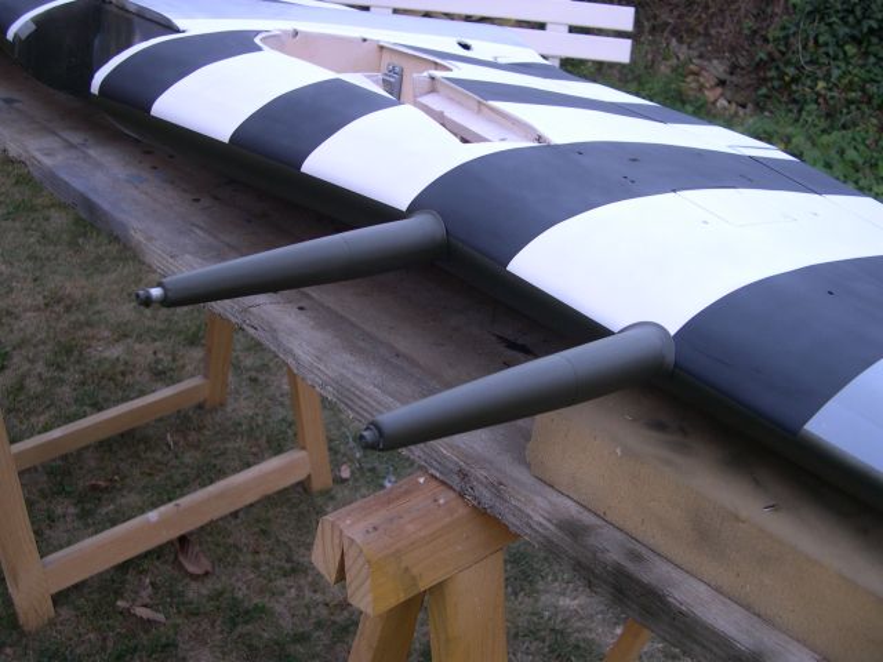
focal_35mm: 38
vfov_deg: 37.7
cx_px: 442
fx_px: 969
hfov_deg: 49.0
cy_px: 331
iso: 100
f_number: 2.8
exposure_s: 1/88.3
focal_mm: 8
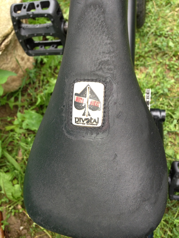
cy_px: 119
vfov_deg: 55.4
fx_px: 228
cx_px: 90
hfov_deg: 42.9
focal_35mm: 33
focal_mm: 4.13
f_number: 2.4
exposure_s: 1/120
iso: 64
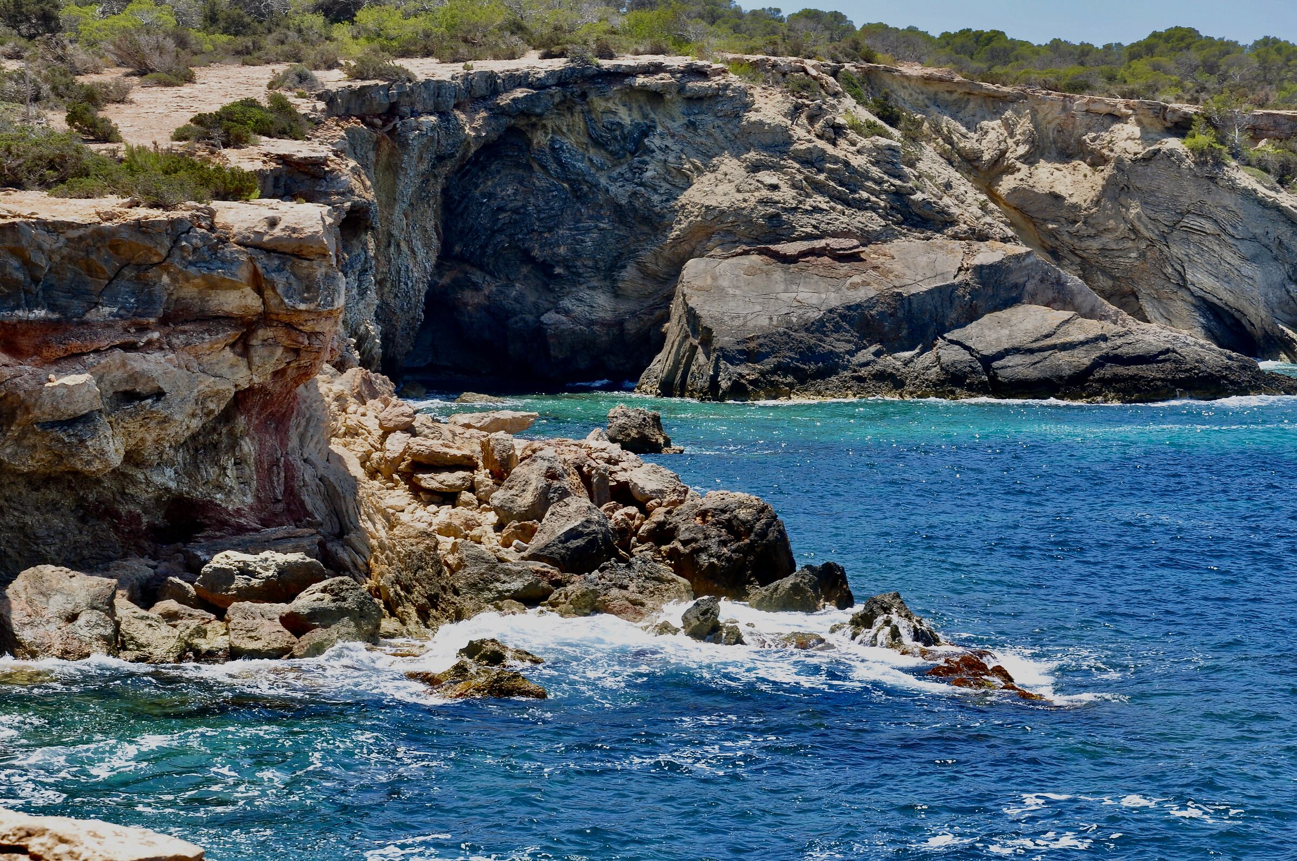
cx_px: 648
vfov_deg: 14.7
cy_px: 430
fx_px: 3346
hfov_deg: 21.9
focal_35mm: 93
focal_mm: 62
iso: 200
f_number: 11
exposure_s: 1/125
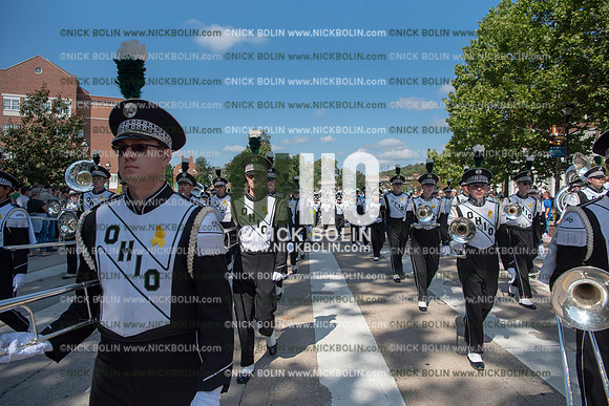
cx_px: 304
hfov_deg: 73.7
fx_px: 406
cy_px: 203
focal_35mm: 24
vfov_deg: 53.2
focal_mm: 24
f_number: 5
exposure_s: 1/4000
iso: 400
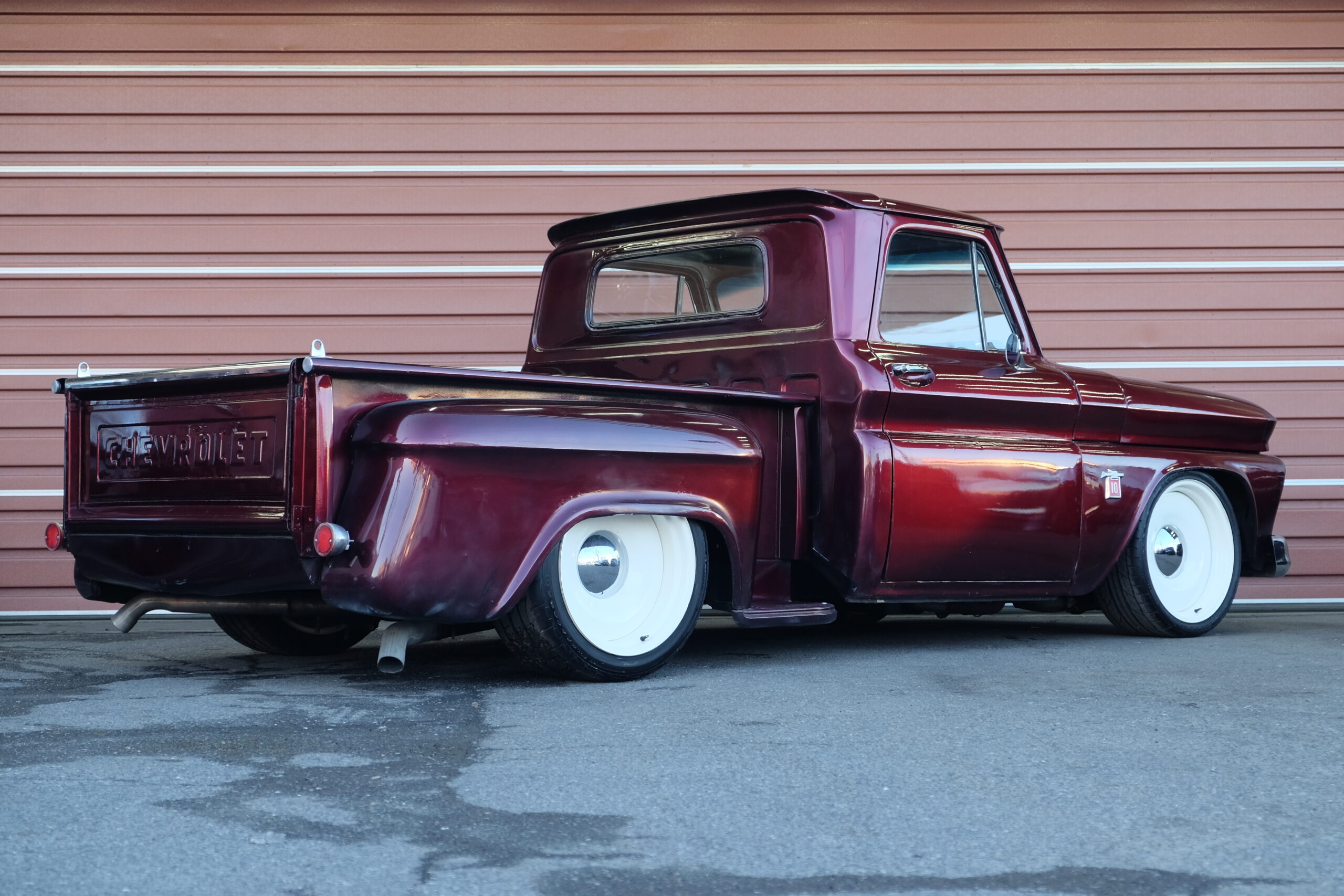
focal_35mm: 61
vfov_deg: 22.3
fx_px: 2277
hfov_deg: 32.9
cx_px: 672
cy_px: 448
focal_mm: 40.7
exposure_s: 1/100
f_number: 4
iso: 400
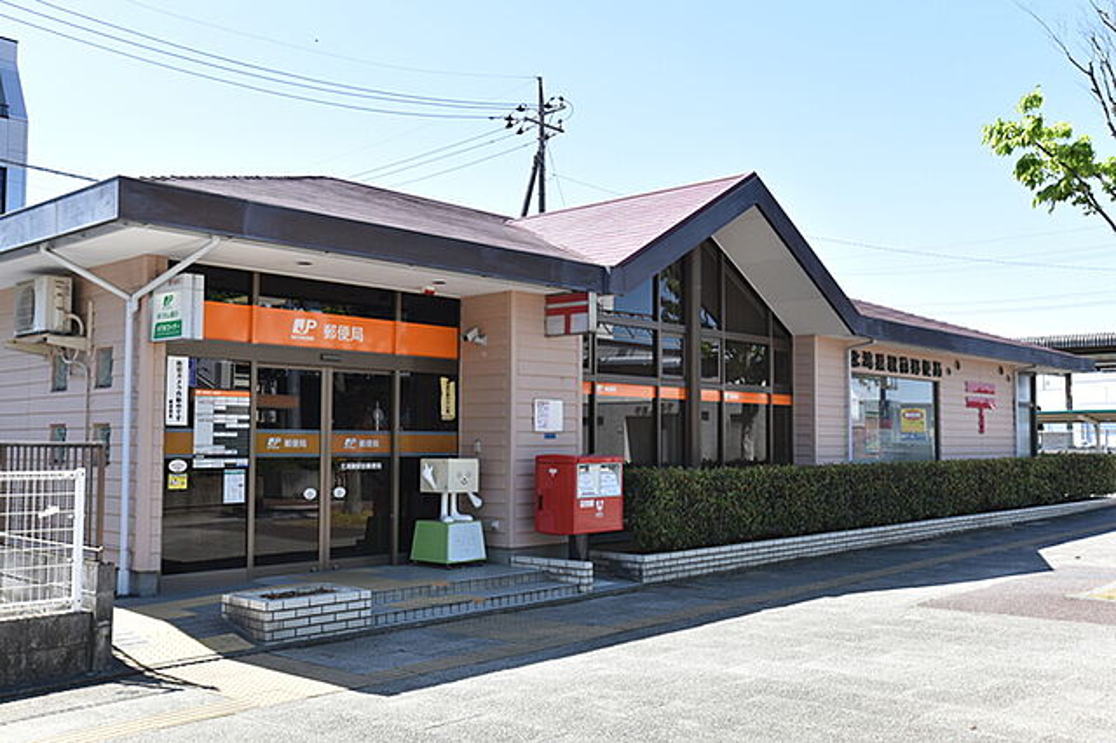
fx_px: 1084
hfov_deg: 54.5
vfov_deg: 37.8
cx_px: 558
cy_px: 372
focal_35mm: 35
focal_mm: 35
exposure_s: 1/160
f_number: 13
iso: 400
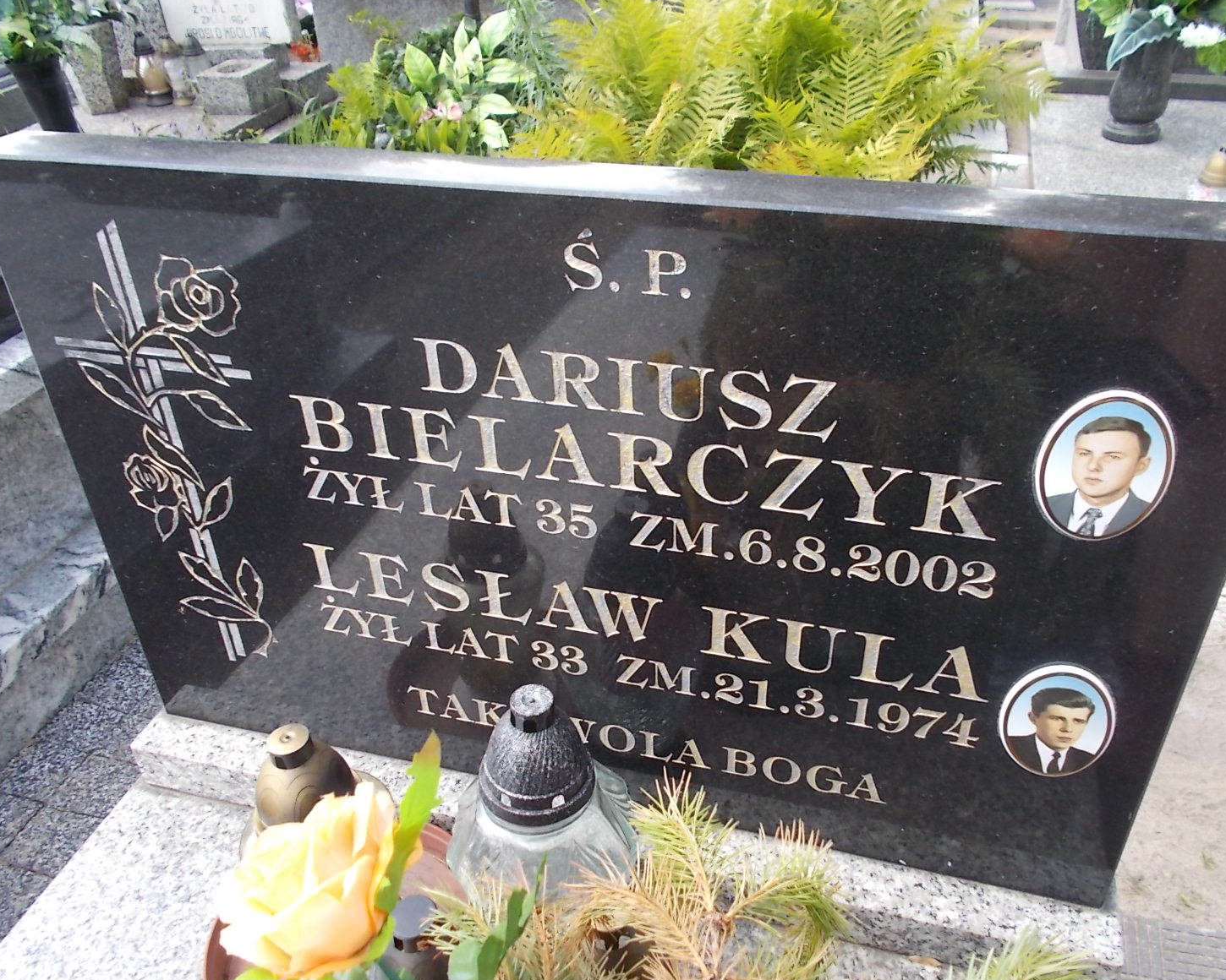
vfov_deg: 51.5
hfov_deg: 62.2
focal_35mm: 28
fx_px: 1016
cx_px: 649
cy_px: 505
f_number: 3.2
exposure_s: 1/160
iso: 80
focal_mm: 4.6
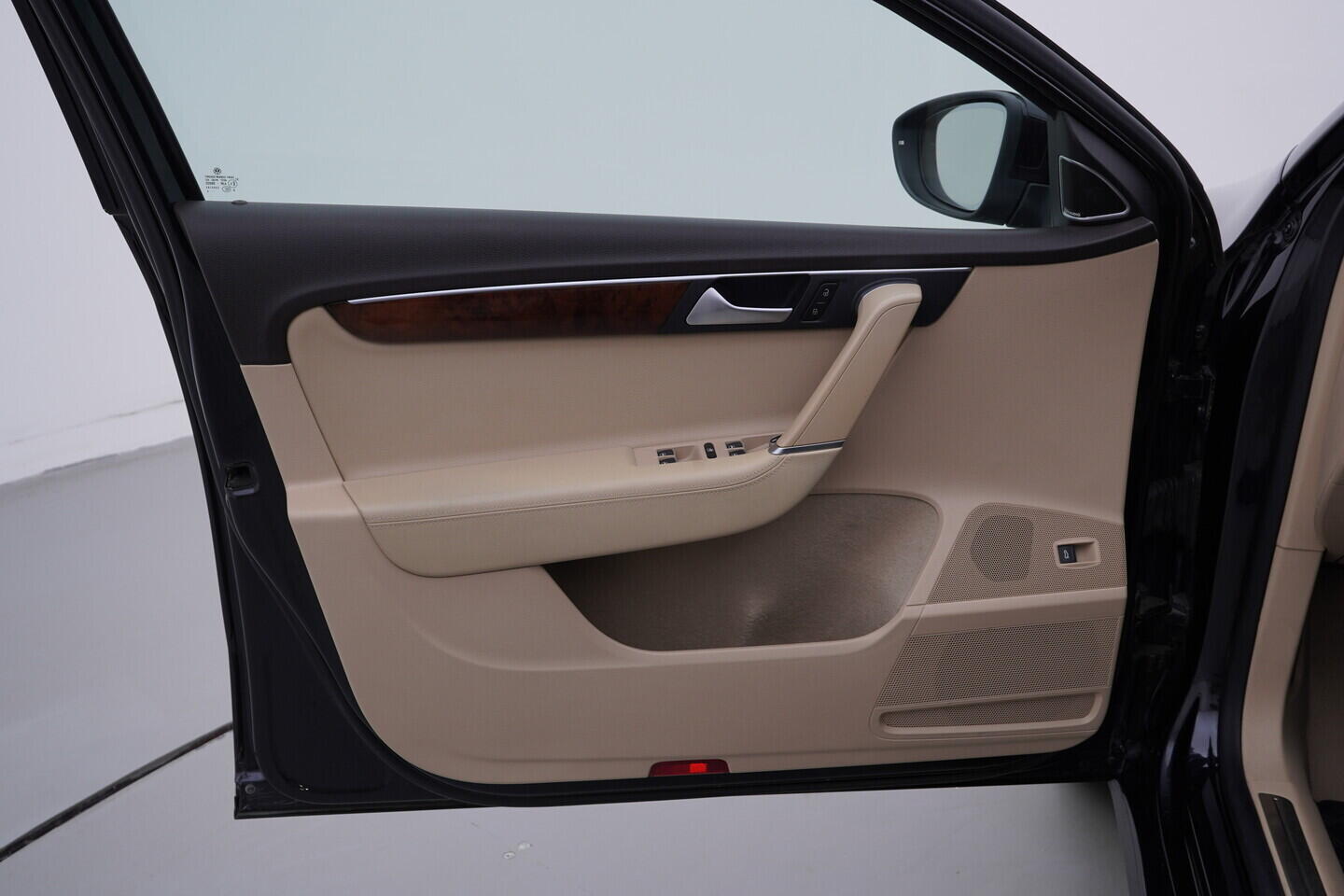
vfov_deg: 36.9
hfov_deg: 53.1
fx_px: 1344
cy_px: 448
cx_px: 672
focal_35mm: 36
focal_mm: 24
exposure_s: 1/80
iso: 125
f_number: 4
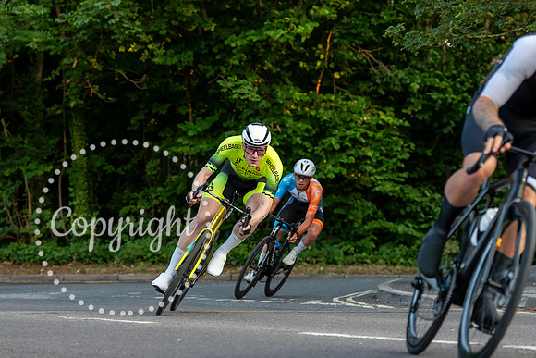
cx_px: 249
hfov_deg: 15.3
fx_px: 1997
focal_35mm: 134
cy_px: 164
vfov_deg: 10.2
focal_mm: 96
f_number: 3.5
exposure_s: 1/800
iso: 1000
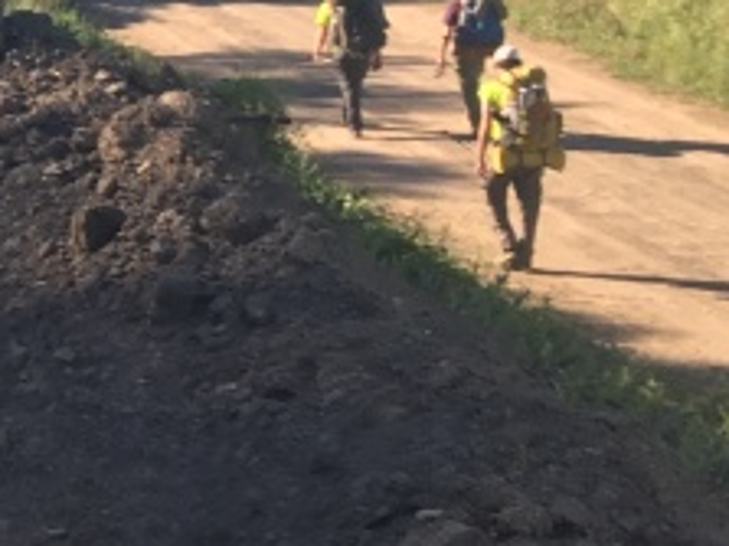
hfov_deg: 13.4
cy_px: 105
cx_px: -549
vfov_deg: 11.1
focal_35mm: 133
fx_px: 2799
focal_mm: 4.15
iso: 25
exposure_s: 1/513
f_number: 2.2
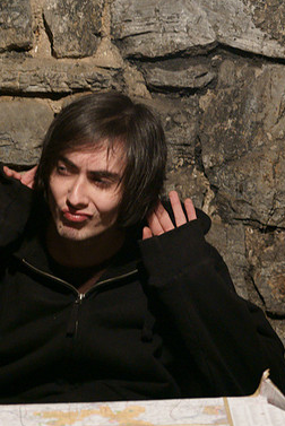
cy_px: 177
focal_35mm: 127
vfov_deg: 16.1
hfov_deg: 10.8
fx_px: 1502
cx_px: 92
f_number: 2.8
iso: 1600
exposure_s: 1/25
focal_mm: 55
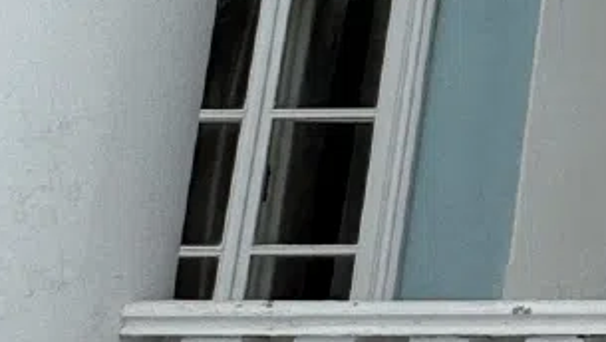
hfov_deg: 13.7
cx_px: 1391
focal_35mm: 120
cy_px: -189
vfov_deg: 9.8
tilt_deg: +15.0
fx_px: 1929
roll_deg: -0.3
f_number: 2.2
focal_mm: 2.22
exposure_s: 1/956
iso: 40
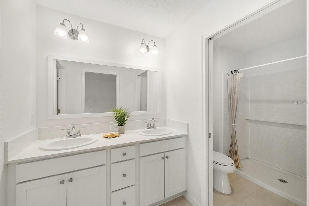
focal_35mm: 14
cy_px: 103
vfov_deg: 81.2
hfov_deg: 104.3
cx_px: 154
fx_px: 120
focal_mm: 14
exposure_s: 1/40
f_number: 8
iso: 320
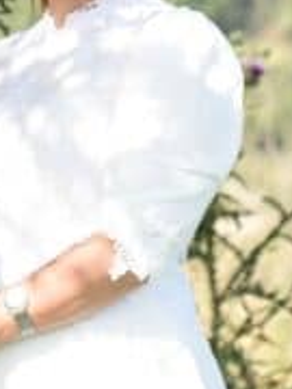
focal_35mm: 594
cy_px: 171
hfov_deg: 2.5
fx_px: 6681
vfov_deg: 3.3
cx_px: -183
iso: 200
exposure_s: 1/200
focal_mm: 165
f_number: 7.1
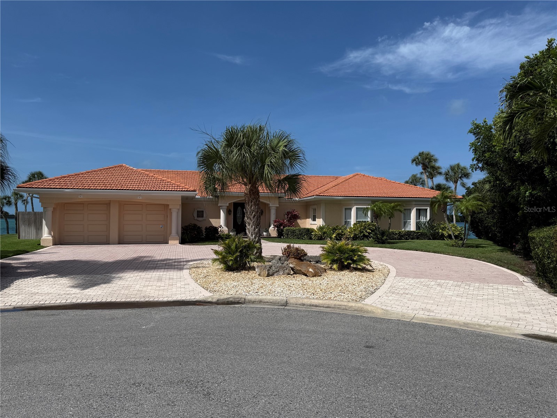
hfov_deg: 71.6
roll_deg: -0.2
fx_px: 386
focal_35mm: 24
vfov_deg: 56.8
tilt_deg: +1.4
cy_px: 209
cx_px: 278
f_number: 1.78
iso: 80
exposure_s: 1/10309
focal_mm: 6.76
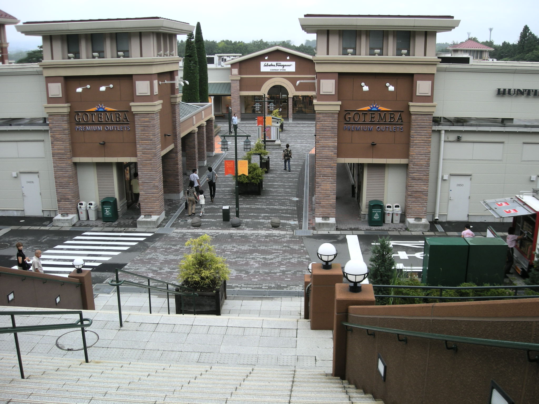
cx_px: 270
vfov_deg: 40.7
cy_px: 202
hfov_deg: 52.6
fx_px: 545
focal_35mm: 35
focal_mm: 5.7
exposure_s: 1/92.3
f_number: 2.8
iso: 50
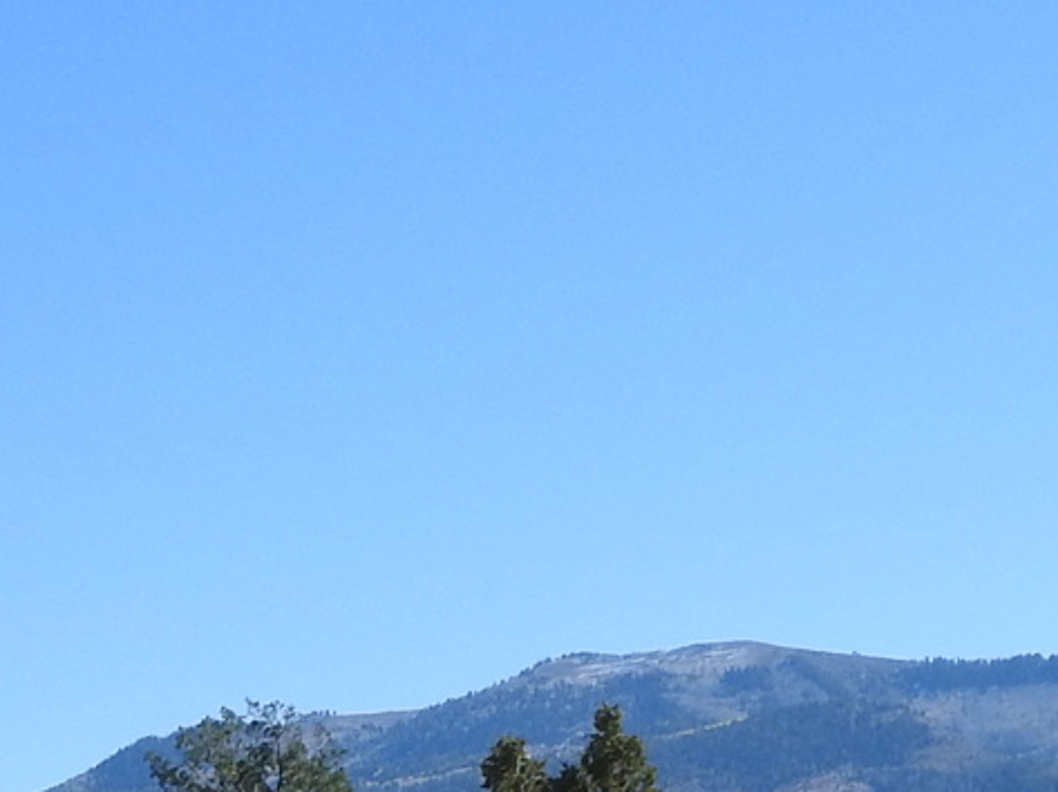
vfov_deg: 9.9
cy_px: 1367
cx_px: -49
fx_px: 4367
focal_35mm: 143
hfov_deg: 13.6
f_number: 3.6
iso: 100
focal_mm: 5.9
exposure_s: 1/1000
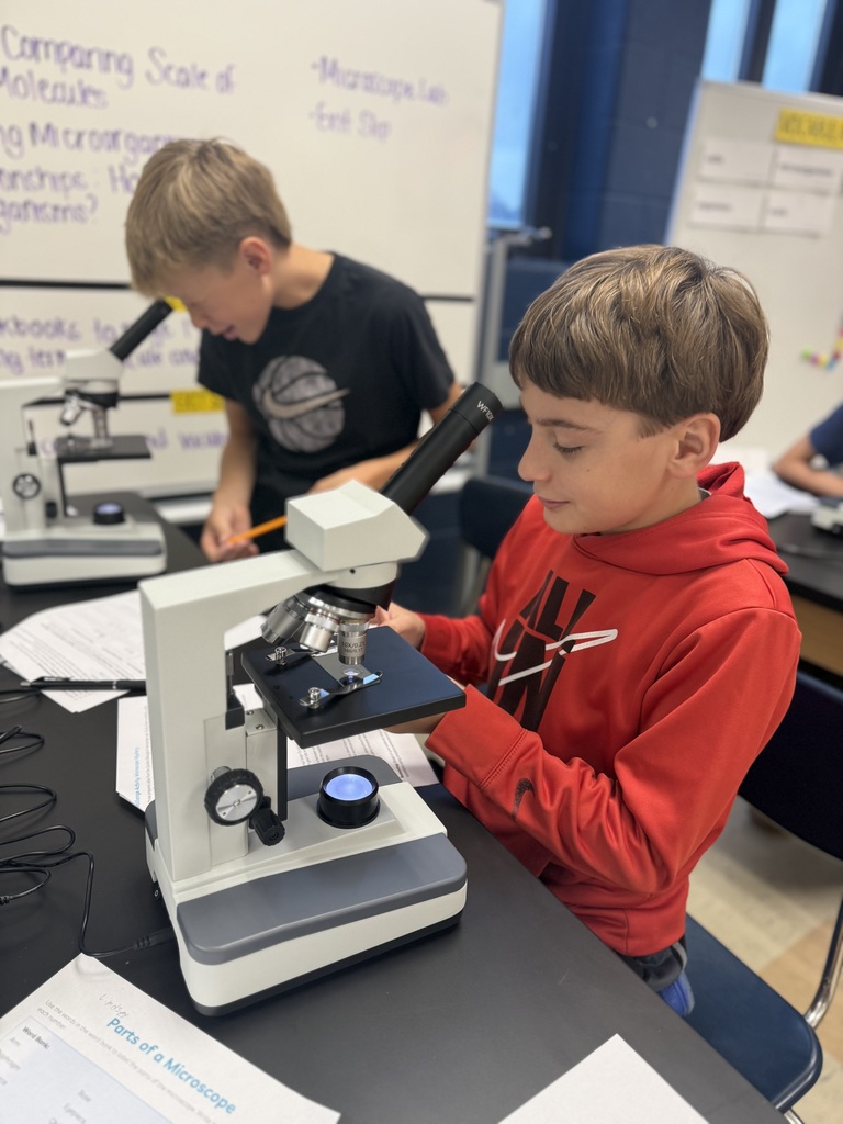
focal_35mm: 24
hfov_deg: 56.8
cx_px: 422
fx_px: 779
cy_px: 562
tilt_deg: -20.0
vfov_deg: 71.6
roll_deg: -4.7
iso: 125
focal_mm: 6.76
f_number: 1.78
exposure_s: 1/60
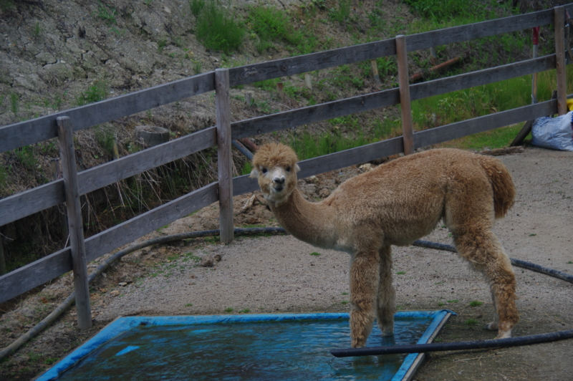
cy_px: 190
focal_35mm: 117
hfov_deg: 17.5
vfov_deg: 11.7
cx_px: 286
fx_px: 1861
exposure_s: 1/90
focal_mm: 77.5
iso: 100
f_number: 5.6
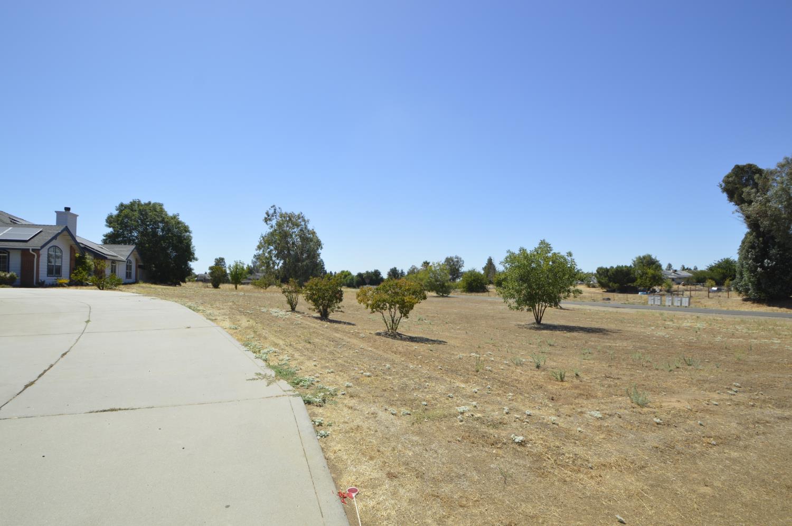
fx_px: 363
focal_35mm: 16
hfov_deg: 95.0
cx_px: 396
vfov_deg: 71.9
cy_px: 263
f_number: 8
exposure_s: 1/250
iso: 100
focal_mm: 11
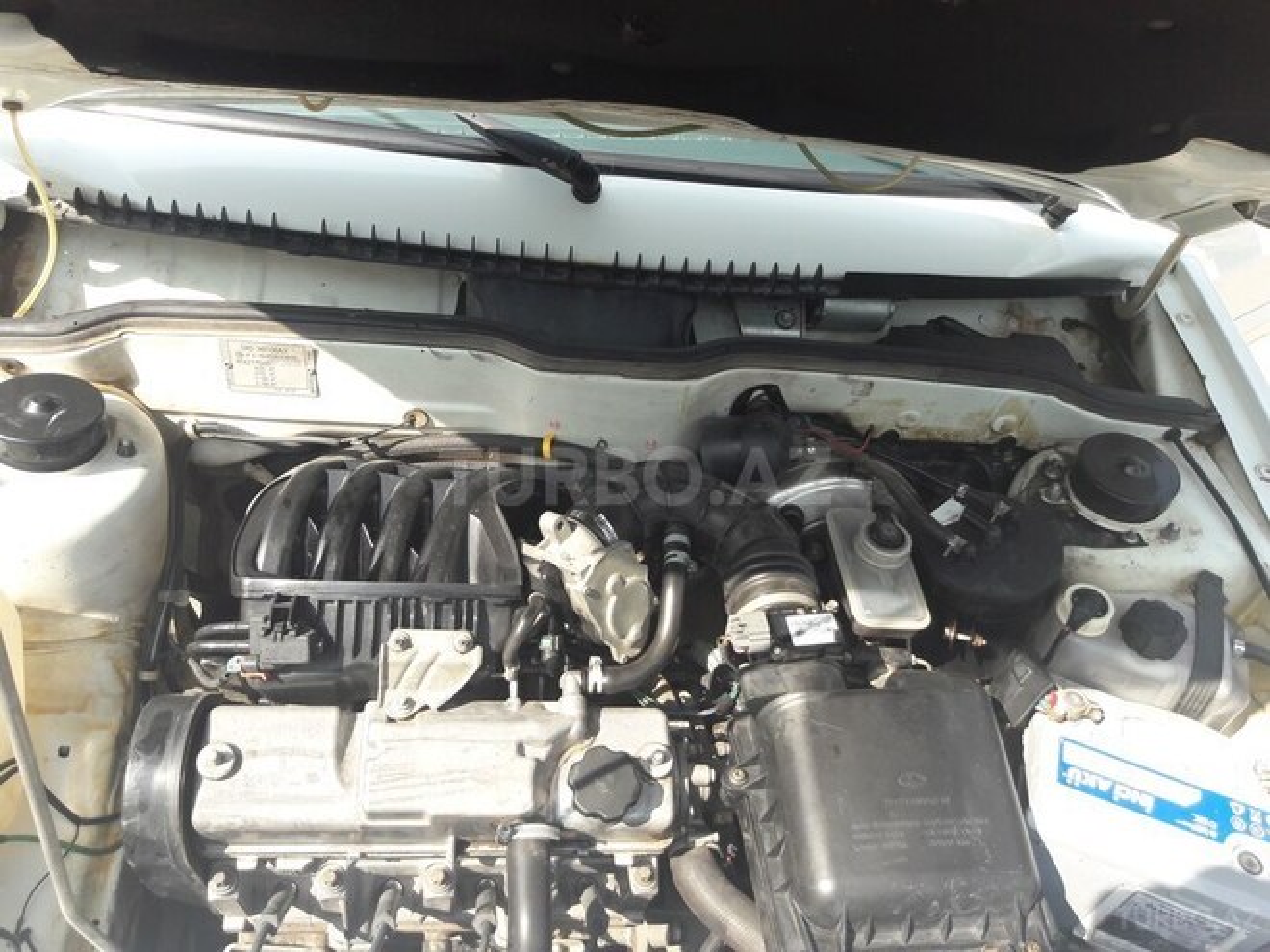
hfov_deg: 63.4
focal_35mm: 28
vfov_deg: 49.7
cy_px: 476
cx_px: 635
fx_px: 1027
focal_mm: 3.7
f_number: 1.9
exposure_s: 1/403
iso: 40
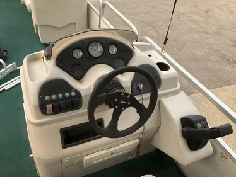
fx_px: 211
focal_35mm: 31
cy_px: 87
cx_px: 122
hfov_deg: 58.3
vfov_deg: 45.5
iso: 25
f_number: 1.8
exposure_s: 1/620
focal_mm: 3
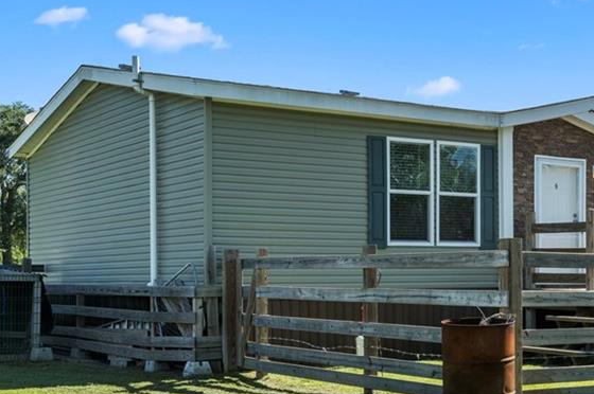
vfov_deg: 21.2
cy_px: 166
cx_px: 526
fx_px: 1055
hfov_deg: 30.2
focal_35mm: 64
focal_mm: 35
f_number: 8
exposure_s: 1/200
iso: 100
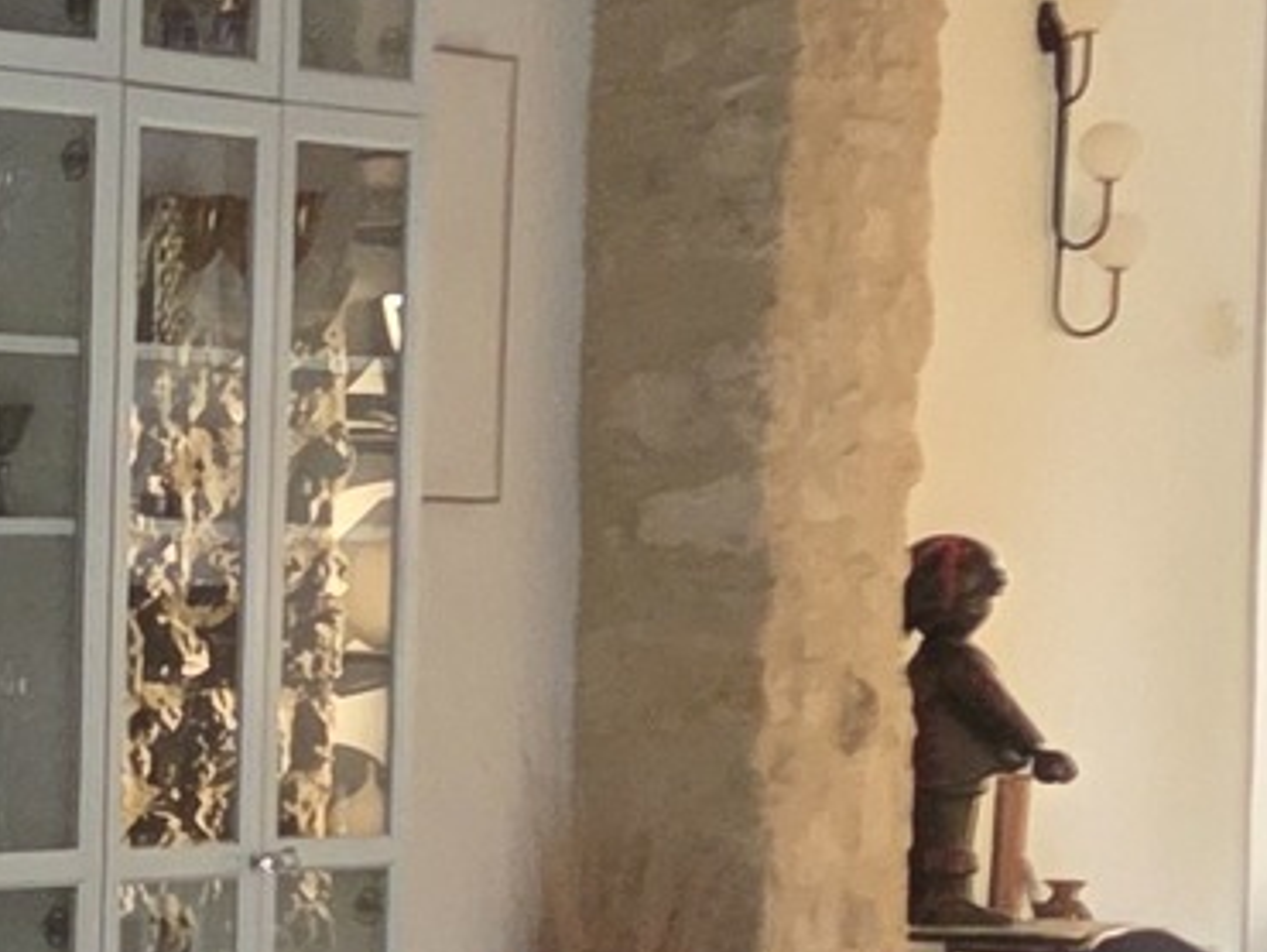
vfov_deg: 9.3
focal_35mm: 159
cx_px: -1774
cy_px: 894
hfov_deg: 10.6
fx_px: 5823
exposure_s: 1/100
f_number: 1.8
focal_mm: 5.4
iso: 400
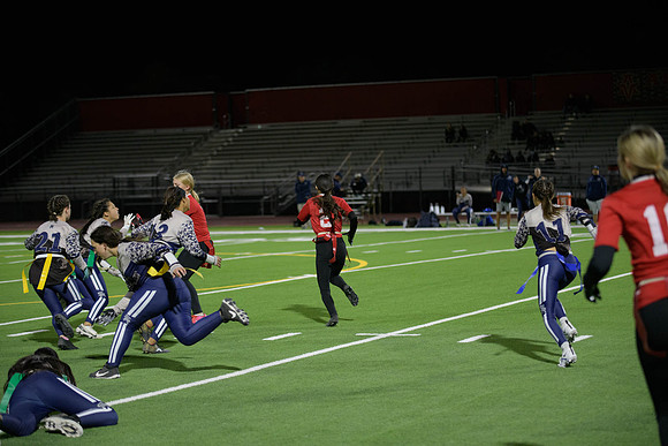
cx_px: 334
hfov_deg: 21.5
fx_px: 1763
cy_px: 223
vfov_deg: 14.4
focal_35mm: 95
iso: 2500
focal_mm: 95
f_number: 2.8
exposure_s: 1/640
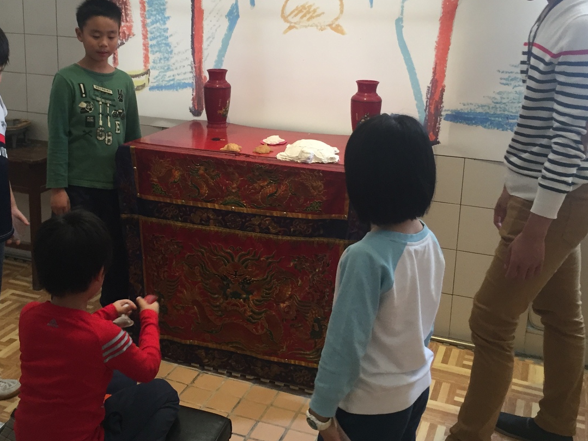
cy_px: 165
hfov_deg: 43.6
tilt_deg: -14.7
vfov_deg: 33.4
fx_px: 730
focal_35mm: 43
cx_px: 234
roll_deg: -1.9
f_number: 2.2
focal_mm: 4.15
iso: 100
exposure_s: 1/30
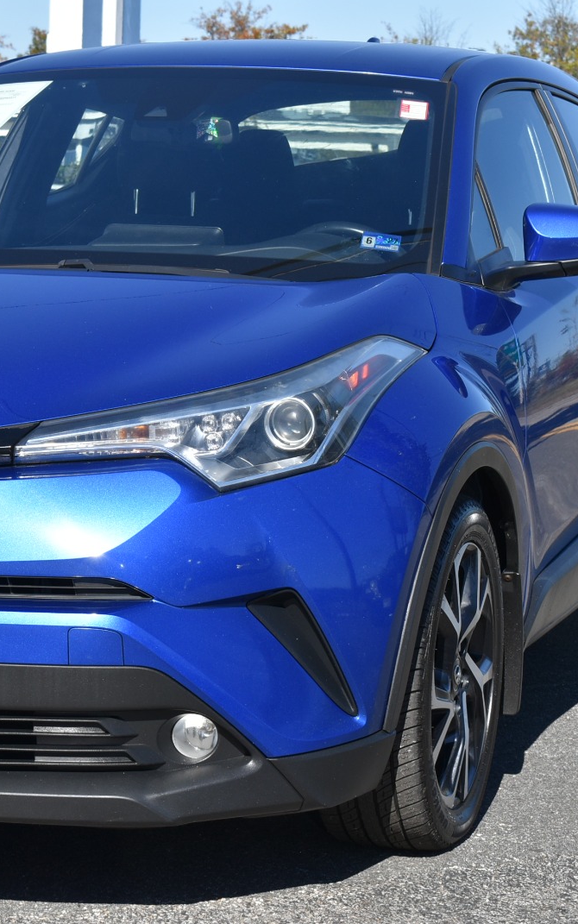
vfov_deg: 17.4
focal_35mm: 120
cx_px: 108
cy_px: 459
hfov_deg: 10.9
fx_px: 3022
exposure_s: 1/400
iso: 200
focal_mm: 52
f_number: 10
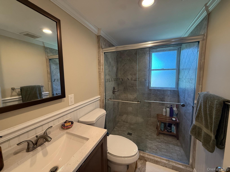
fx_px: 93
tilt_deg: -5.5
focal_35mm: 14
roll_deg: +0.1
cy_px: 86
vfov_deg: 85.7
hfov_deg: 102.1
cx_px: 115
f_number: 2.2
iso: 250
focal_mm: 2.22
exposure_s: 1/120
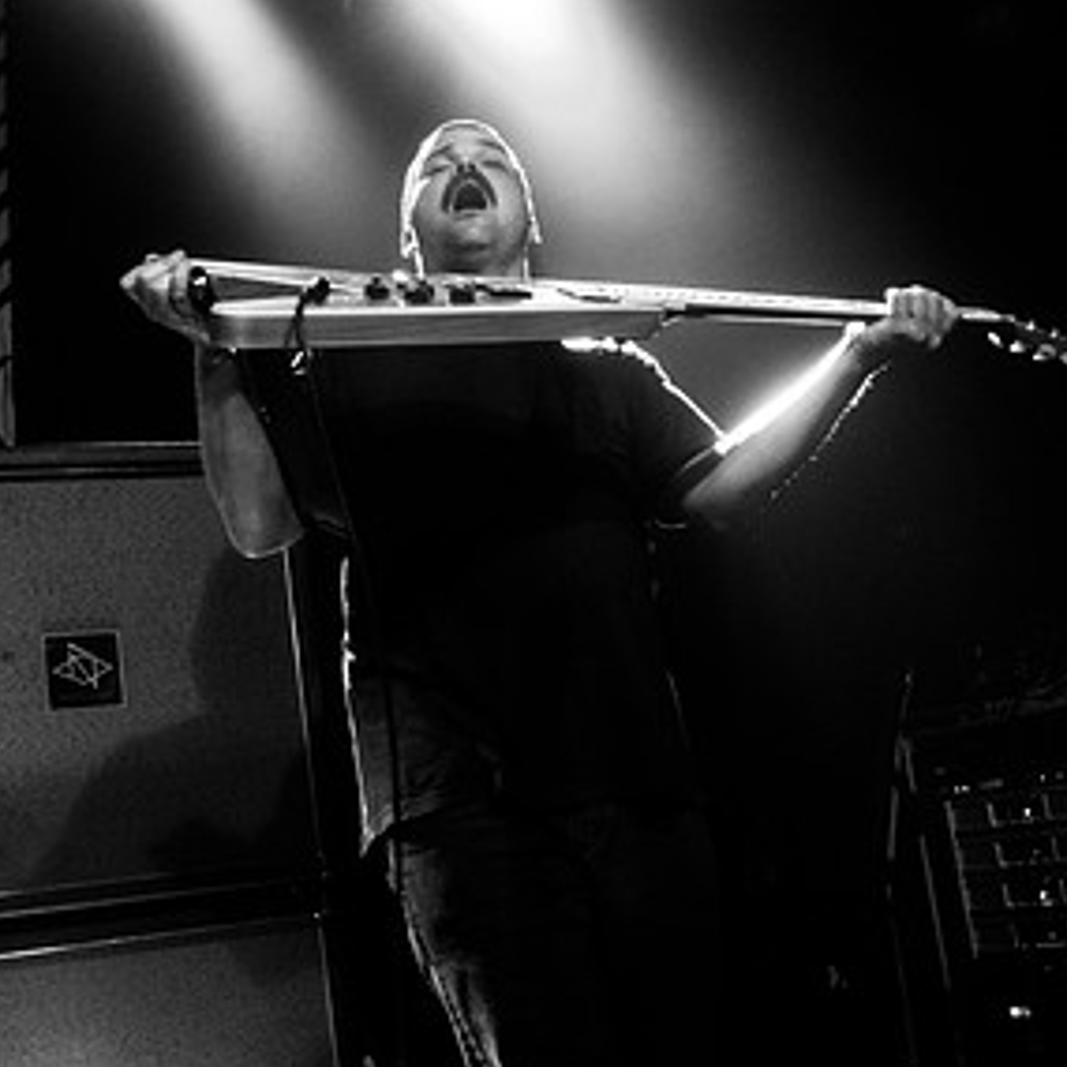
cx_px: 545
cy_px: 396
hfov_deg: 33.4
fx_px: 1779
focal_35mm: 51
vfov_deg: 33.2
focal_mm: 20
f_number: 3.2
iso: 3200
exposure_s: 1/320
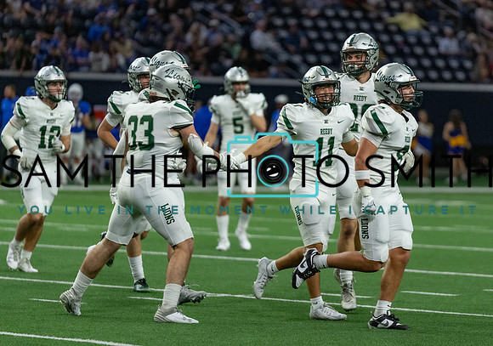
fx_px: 3608
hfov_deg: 7.8
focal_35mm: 259
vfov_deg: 5.5
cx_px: 305
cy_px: 143
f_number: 2.8
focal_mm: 200
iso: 5000
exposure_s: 1/1250
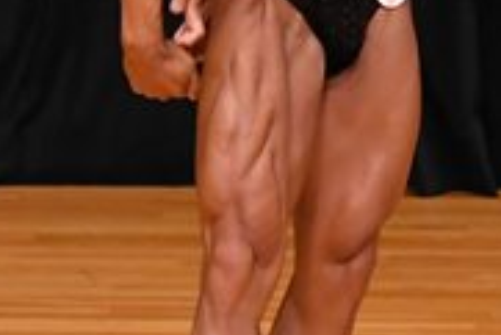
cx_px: 328
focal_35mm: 1156
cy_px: -14
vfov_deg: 1.2
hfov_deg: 1.8
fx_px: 16100
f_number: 5.6
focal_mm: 180
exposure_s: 1/400
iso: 3200
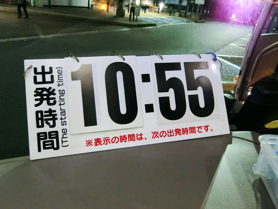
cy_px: 104
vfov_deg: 51.4
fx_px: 217
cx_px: 139
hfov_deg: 65.3
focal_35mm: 27
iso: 1600
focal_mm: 5.7
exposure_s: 1/20
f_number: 3.1
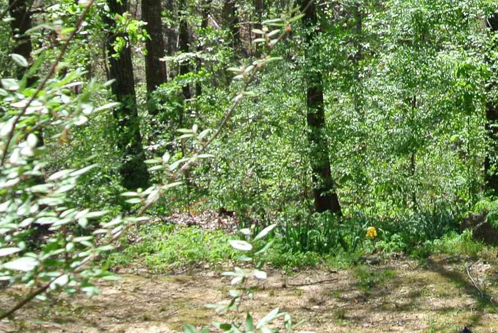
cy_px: 25
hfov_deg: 23.6
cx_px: 559
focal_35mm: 80
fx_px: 1108
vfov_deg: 16.8
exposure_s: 1/400
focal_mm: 10
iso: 100
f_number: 4.5
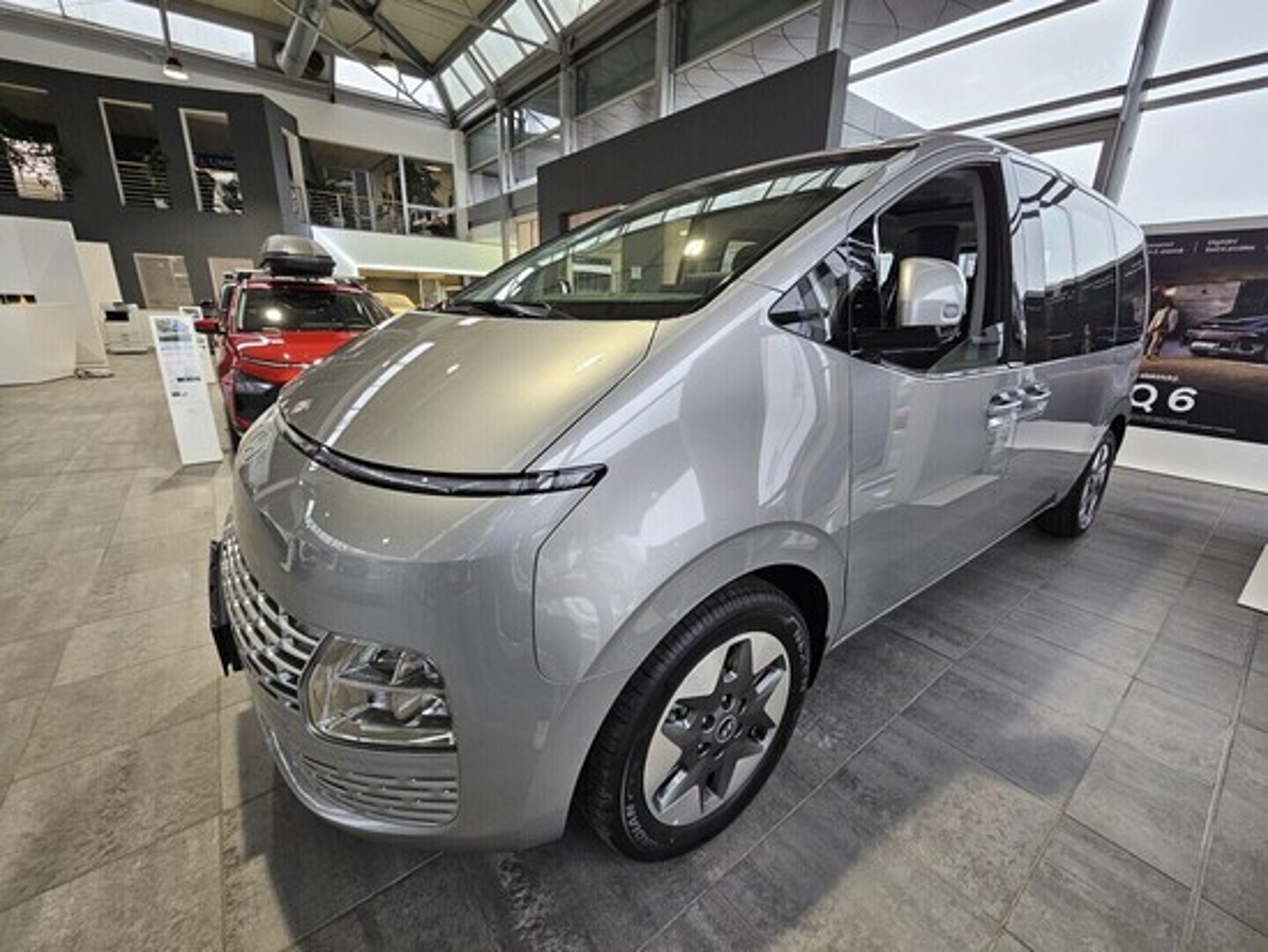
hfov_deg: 106.2
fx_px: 476
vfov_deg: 90.0
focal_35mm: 13
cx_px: 634
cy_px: 476
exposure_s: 1/50
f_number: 2.2
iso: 125
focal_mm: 2.2
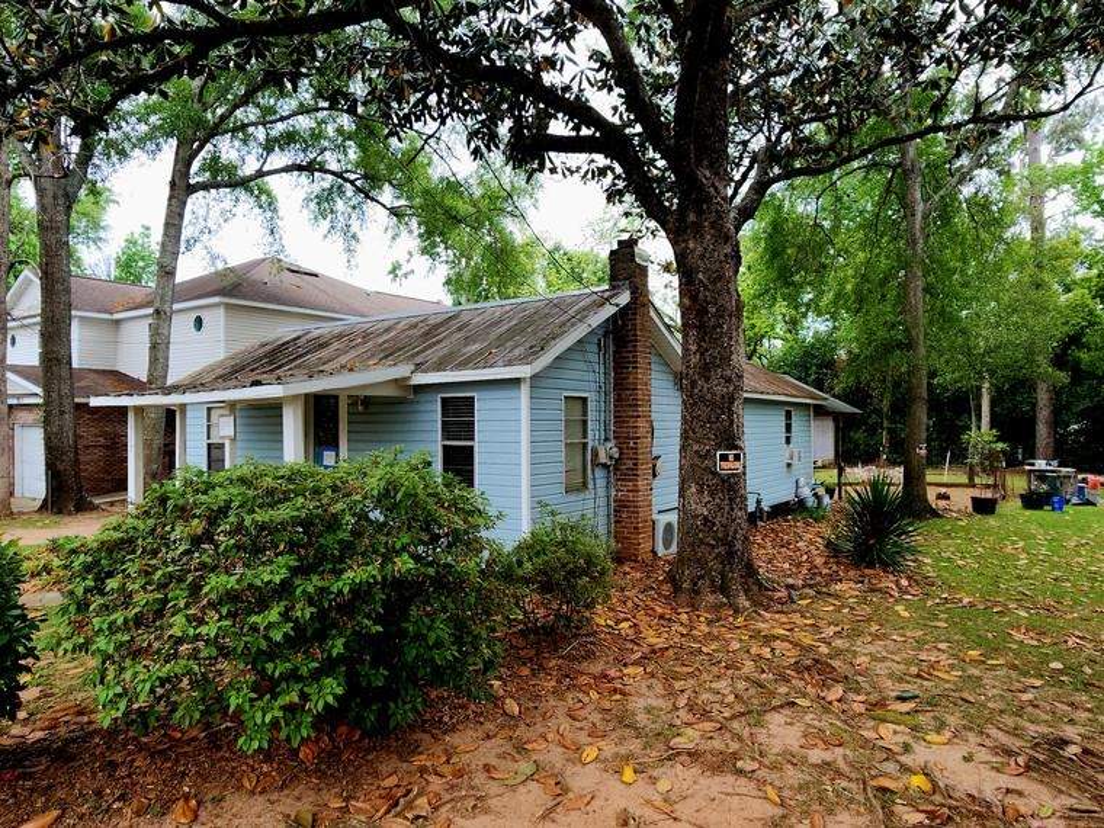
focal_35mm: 13
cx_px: 552
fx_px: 415
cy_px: 414
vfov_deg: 89.9
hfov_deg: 106.2
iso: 50
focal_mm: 2.2
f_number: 2.2
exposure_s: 1/123
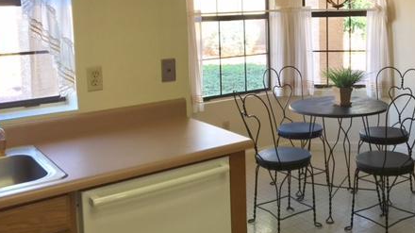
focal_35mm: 46
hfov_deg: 44.0
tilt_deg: -4.4
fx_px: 506
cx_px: 276
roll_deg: +0.2
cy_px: 47
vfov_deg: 25.5
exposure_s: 1/120
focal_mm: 4.15
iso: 40
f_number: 2.2
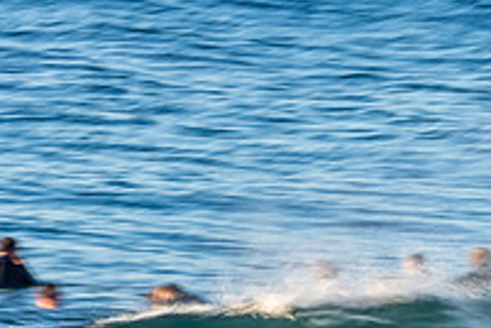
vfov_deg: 0.6
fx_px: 29458
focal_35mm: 2160
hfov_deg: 1.0
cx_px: 501
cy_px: 383
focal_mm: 500
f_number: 20
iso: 100
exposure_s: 1/15
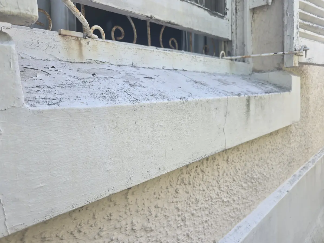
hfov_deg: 73.9
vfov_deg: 58.9
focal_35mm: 23
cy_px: 122
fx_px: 215
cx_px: 162
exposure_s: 1/180
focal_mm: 6.3
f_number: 1.7
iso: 20
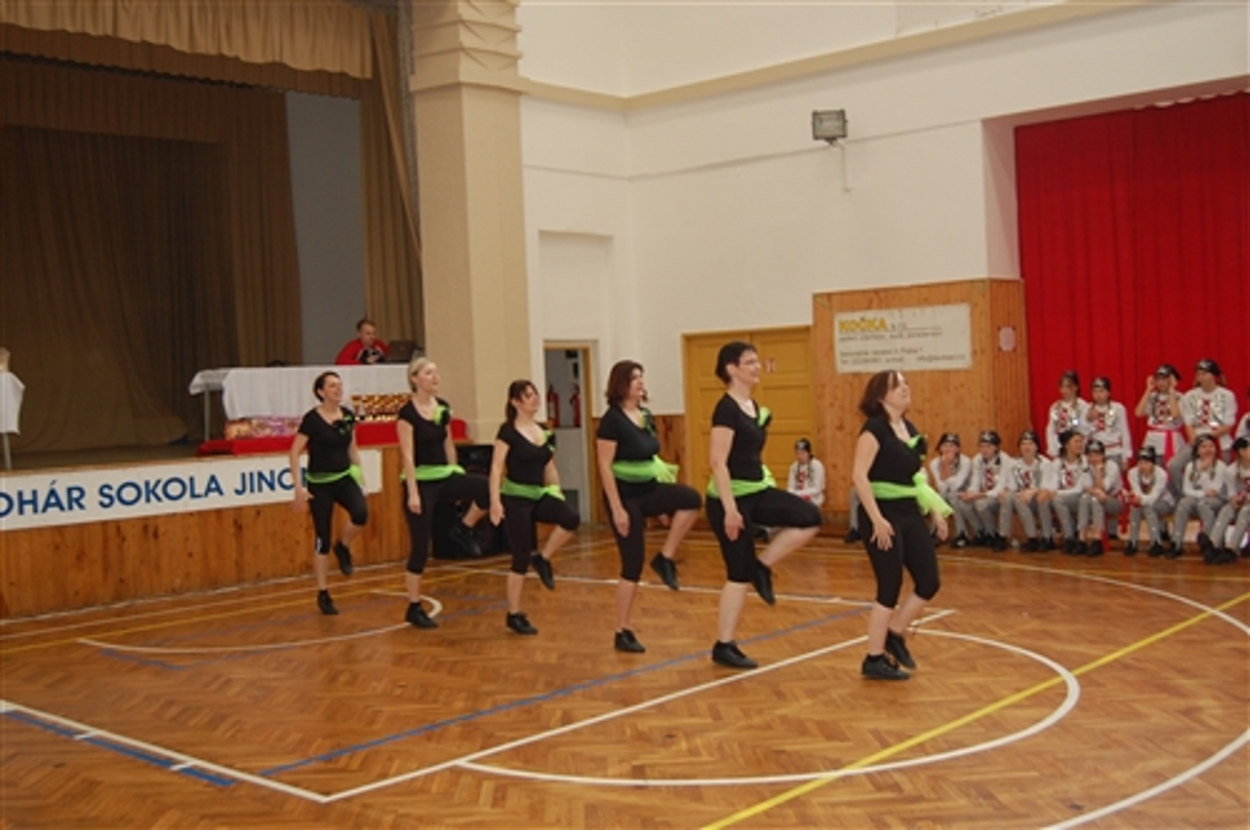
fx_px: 1352
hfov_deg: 49.6
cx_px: 625
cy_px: 415
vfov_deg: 34.1
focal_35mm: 39
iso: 400
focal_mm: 26
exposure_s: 1/60
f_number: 4.2
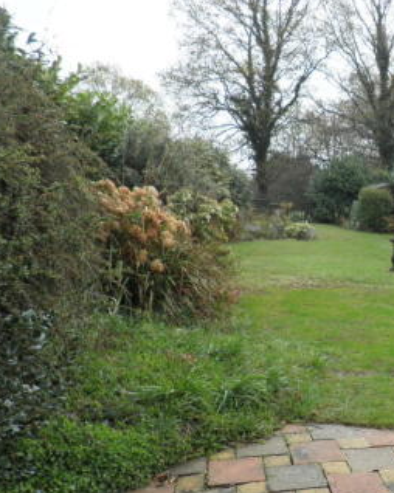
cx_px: 395
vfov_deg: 42.9
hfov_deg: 32.1
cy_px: 258
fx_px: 627
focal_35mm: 43
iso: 64
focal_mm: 4.3
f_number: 3.3
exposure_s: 1/200
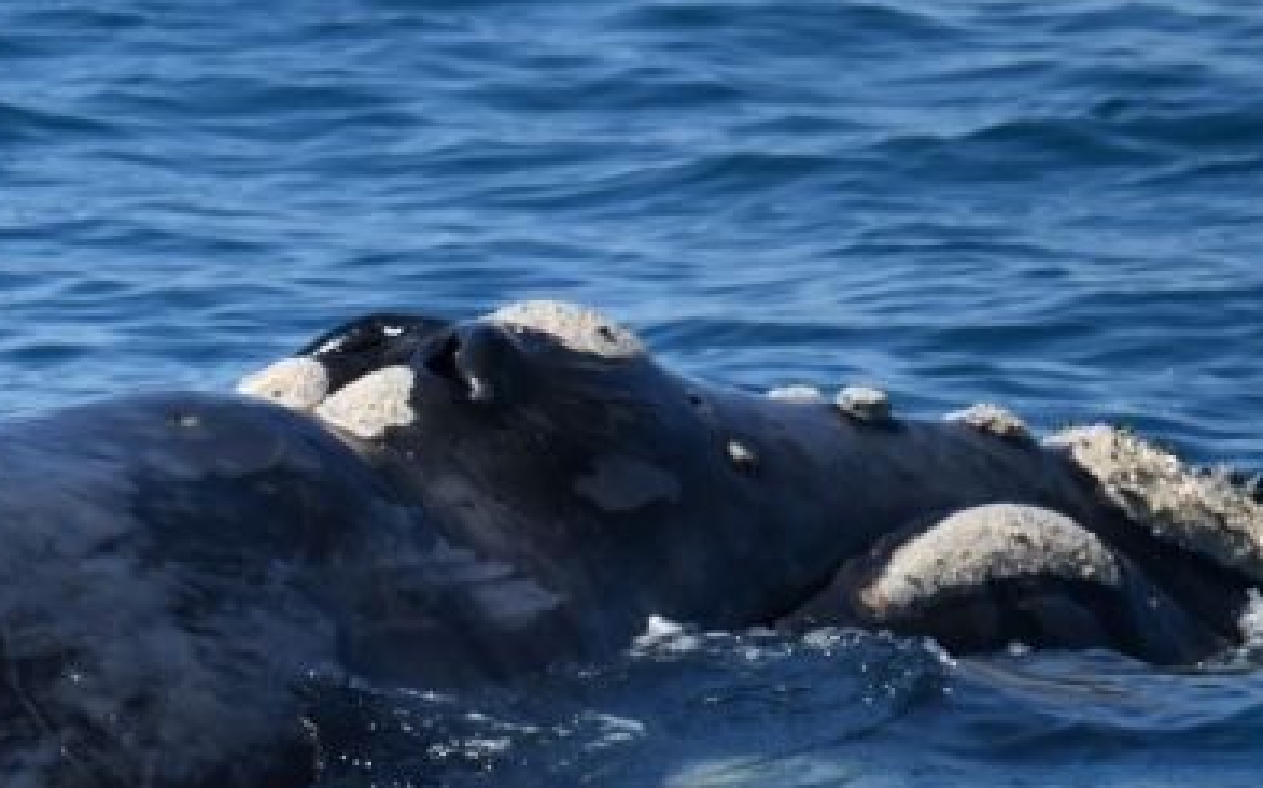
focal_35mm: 1251
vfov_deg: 1.0
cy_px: 541
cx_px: 268
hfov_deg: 1.7
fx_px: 43042
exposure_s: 1/8000
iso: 1400
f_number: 6.3
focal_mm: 600
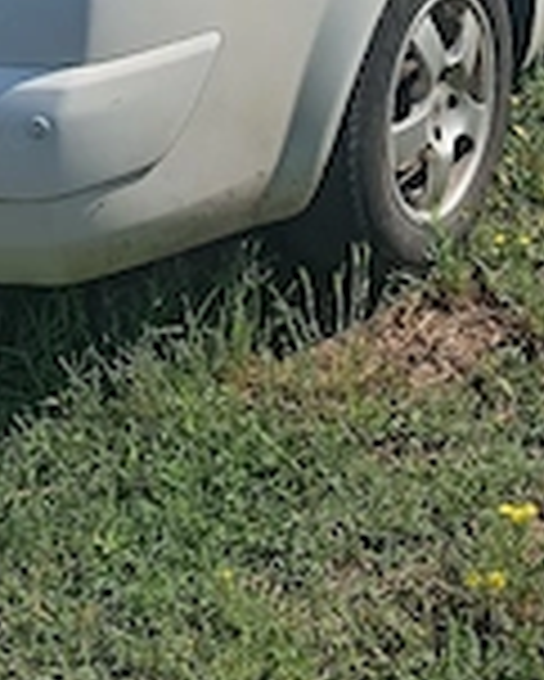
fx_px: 1407
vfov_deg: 25.1
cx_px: 333
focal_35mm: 70
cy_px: -79
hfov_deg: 21.8
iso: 100
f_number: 1.8
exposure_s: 1/833
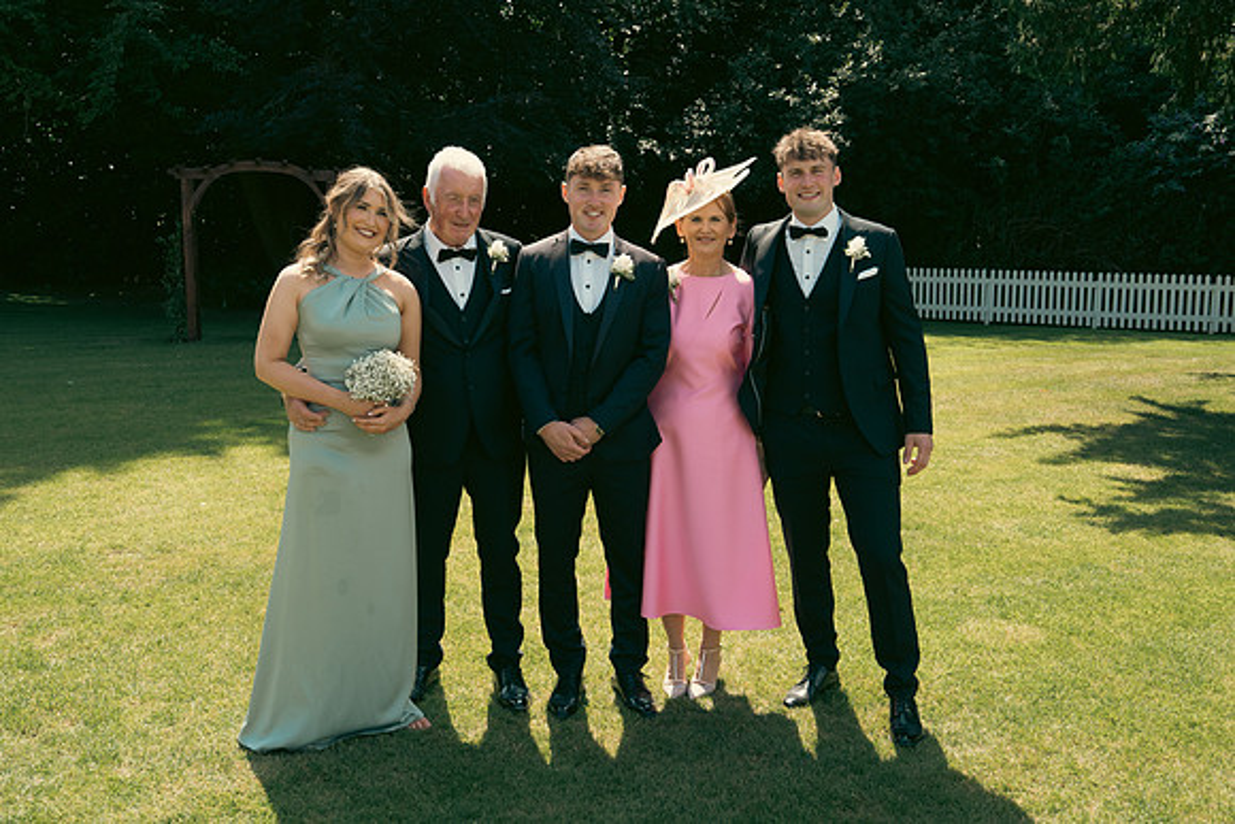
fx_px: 1270
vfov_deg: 36.0
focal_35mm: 37
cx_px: 618
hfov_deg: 51.9
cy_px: 412
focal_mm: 37
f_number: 7.1
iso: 640
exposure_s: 1/640
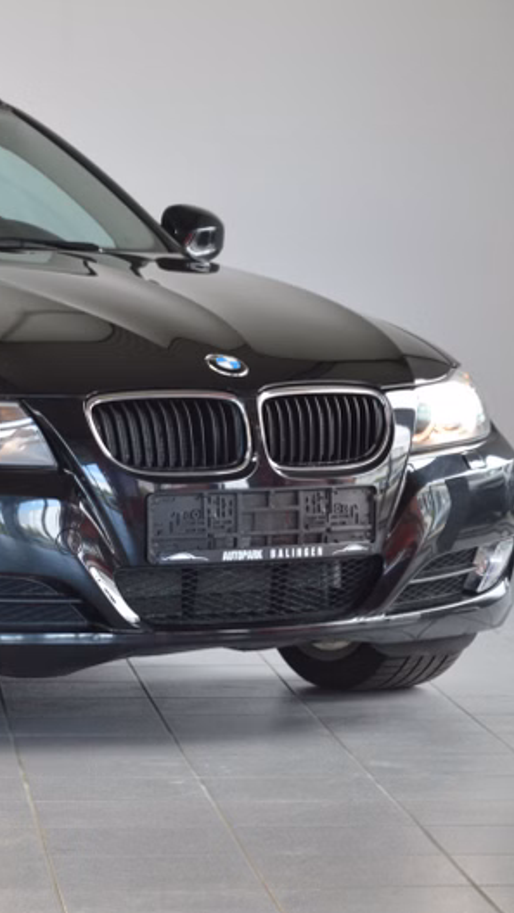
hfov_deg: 7.6
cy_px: 458
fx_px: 3804
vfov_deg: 13.7
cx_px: -151
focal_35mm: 157
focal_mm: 66
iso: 720
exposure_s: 1/60
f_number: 5.3
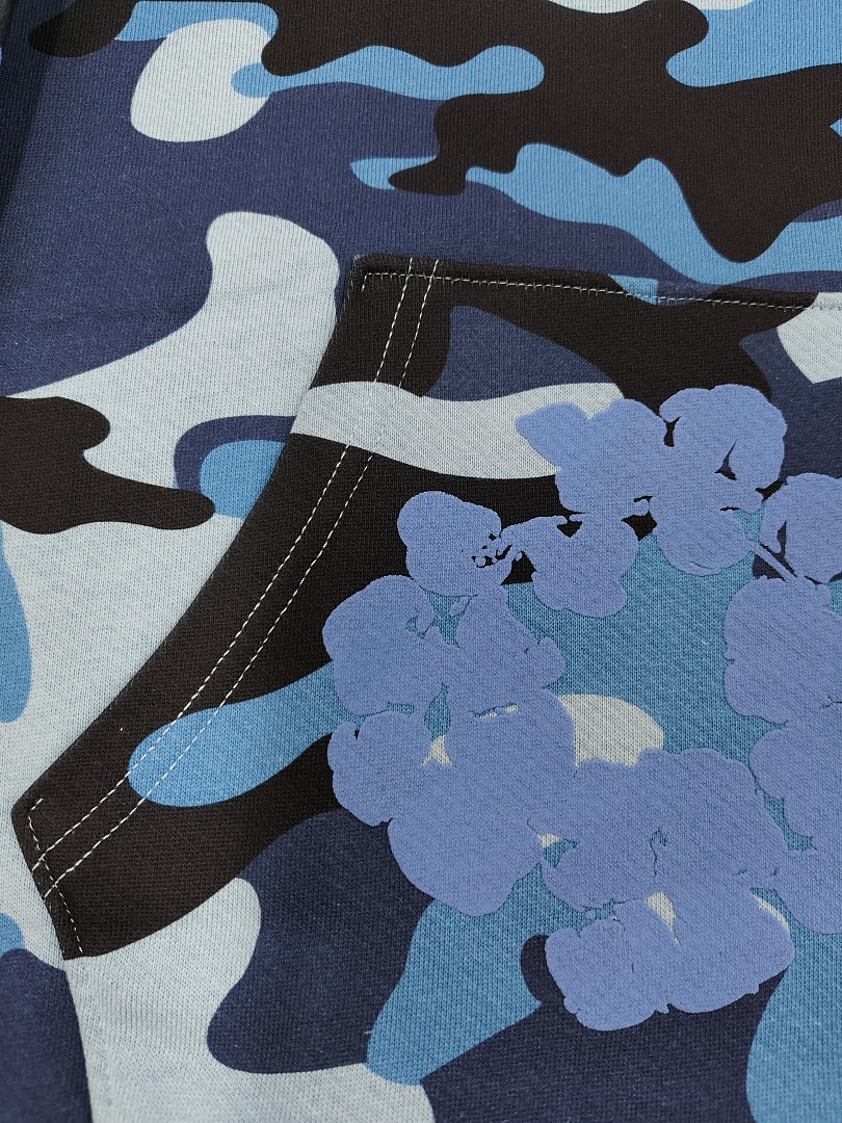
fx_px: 778
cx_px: 421
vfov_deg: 71.6
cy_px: 562
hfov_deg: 56.8
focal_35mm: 24
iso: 1960
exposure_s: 1/100
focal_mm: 5.56
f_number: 1.88
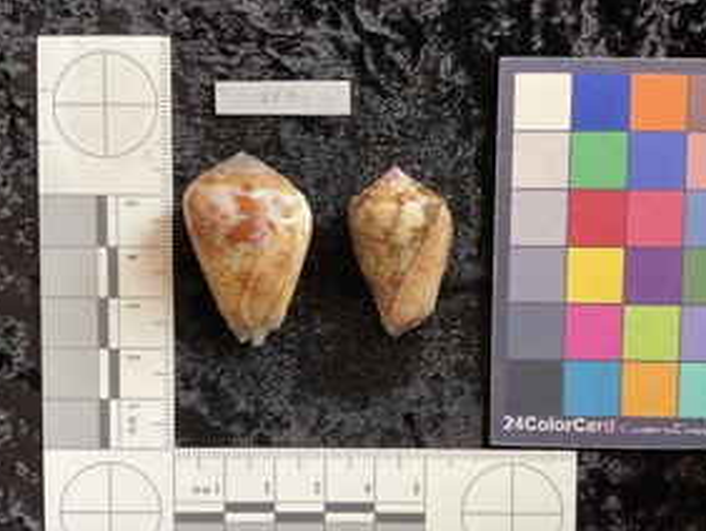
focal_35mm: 36
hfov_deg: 51.3
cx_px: 358
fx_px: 735
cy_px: 304
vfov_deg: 39.6
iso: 100
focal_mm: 3
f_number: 1.8
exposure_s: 1/60
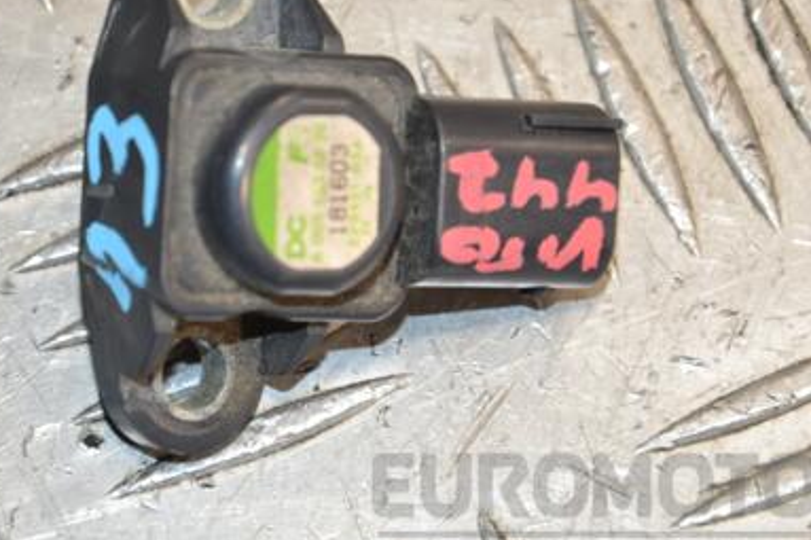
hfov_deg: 21.7
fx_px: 2117
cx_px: 332
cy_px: 203
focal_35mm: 94
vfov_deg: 14.5
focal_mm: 40
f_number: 4.8
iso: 800
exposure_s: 1/160
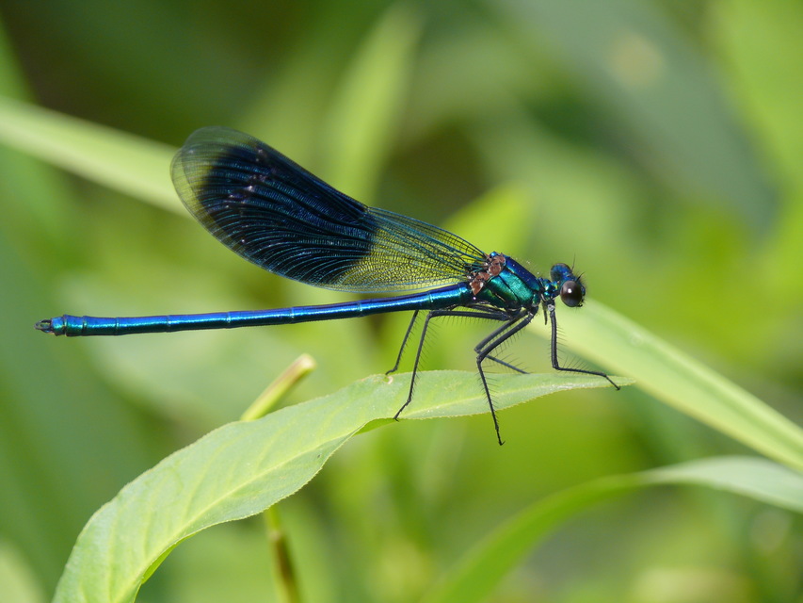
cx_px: 402
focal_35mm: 182
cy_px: 302
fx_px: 4223
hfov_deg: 10.9
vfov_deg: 8.2
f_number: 4
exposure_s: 1/250
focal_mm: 38.4
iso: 100
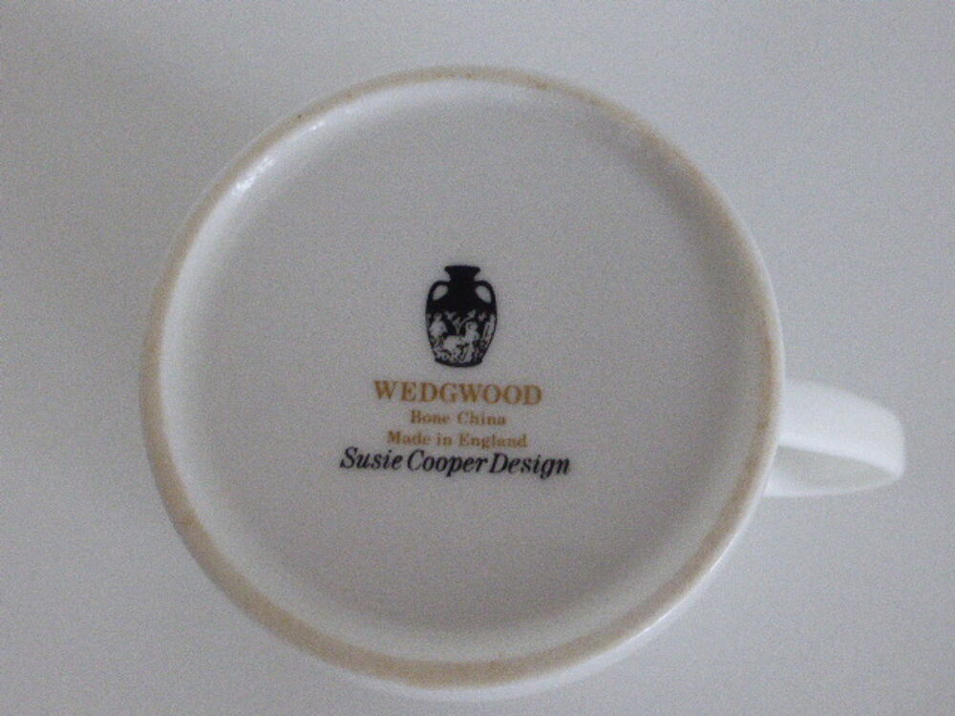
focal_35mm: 35
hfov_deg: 52.6
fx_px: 966
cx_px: 478
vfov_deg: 40.7
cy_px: 358
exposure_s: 1/40
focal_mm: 6.1
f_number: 3.7
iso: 800
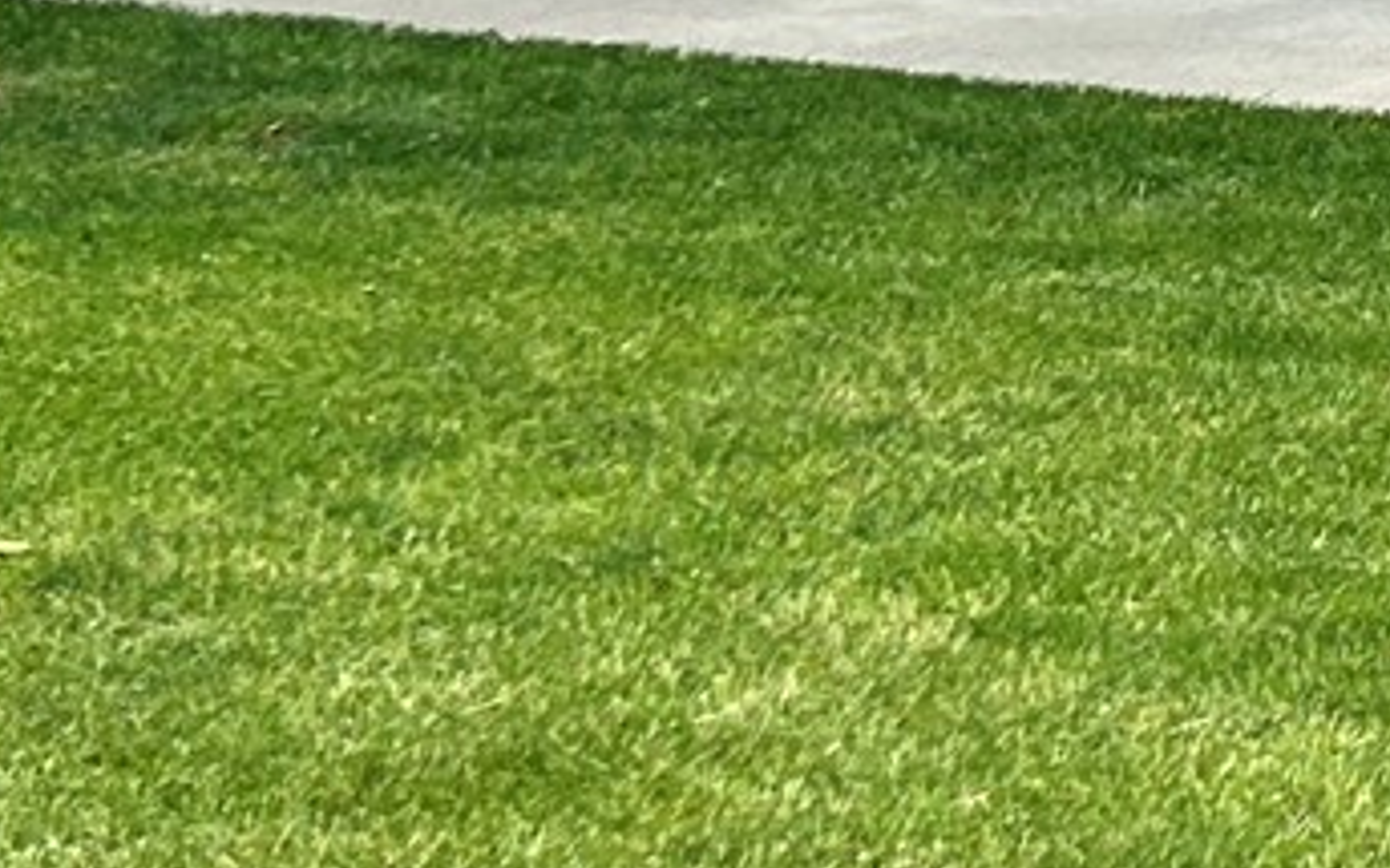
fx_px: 6213
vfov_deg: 7.5
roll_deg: -1.3
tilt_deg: +0.0
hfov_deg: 12.0
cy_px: -1151
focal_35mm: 164
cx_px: 2267
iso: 50
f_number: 1.5
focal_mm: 5.7
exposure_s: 1/3356
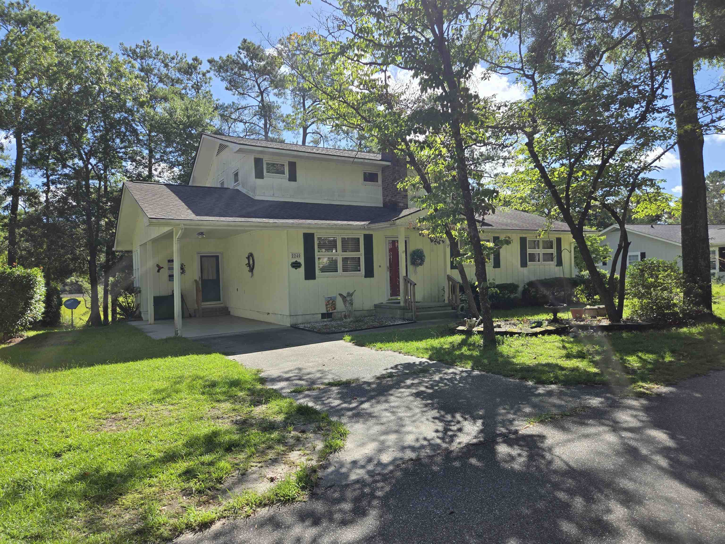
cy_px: 272
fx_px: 482
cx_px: 362
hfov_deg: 73.9
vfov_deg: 58.9
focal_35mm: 23
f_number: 1.8
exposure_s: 1/1225
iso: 25
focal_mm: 5.4
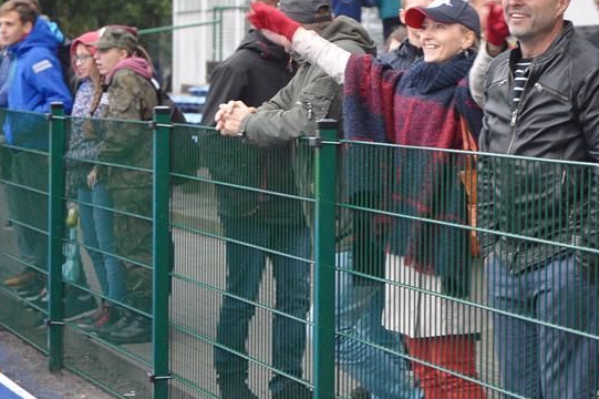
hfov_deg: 12.4
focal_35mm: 165
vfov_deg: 8.3
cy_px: 125
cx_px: 420
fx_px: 2744
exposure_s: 1/80
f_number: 4.5
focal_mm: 70
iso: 2000
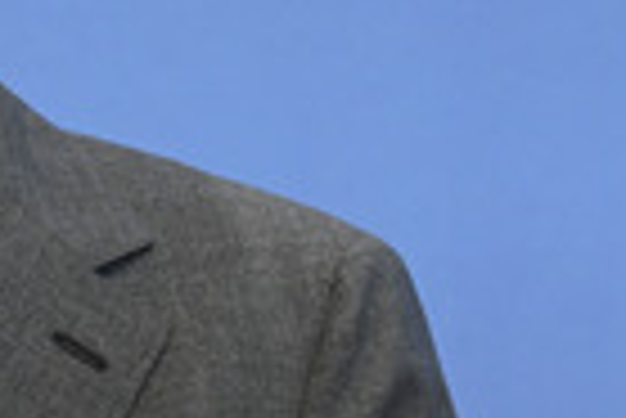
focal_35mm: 356
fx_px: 6197
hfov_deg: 5.7
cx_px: -295
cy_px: 162
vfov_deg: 3.9
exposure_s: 1/640
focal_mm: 110
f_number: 6.3
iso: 5000
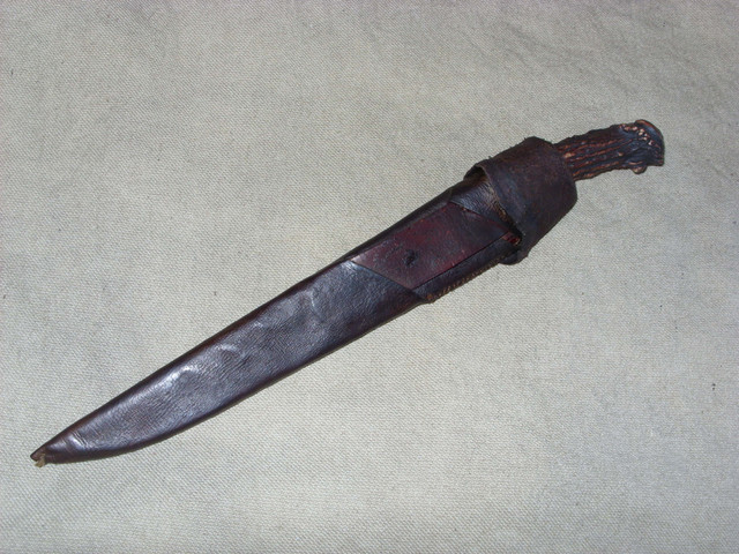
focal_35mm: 38
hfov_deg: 49.0
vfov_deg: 37.7
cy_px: 277
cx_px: 370
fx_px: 811
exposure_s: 1/30
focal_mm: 6.3
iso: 50
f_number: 4.9
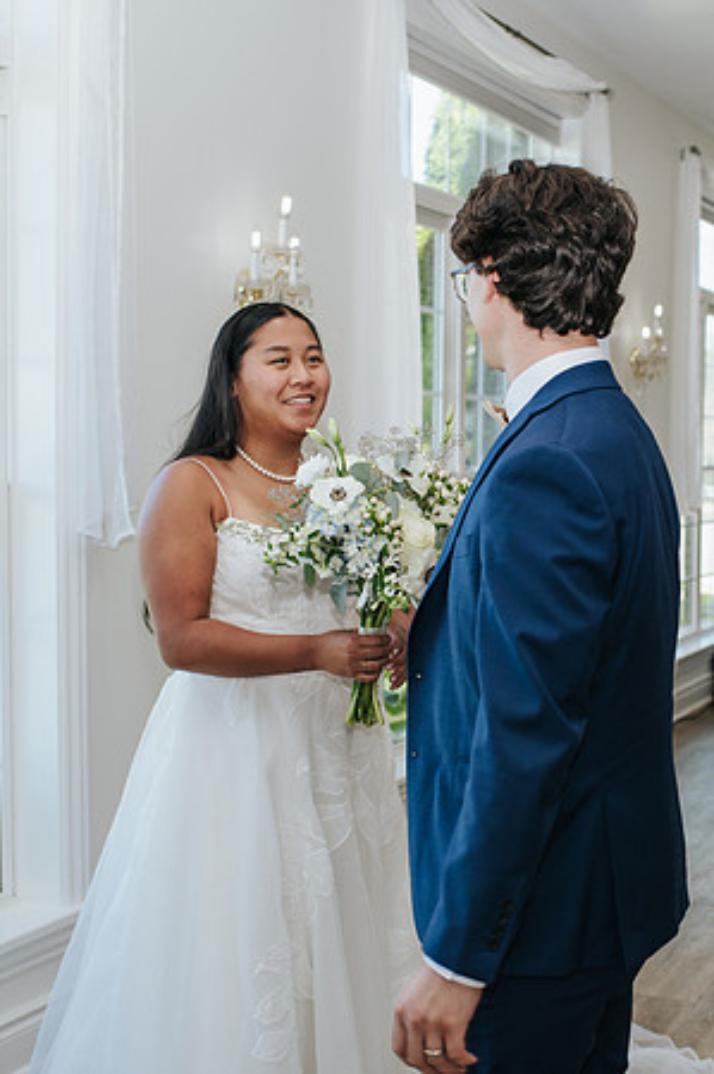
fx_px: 1631
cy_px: 546
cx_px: 502
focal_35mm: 55
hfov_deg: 24.5
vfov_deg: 36.5
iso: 320
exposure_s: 1/200
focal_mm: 35
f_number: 3.5
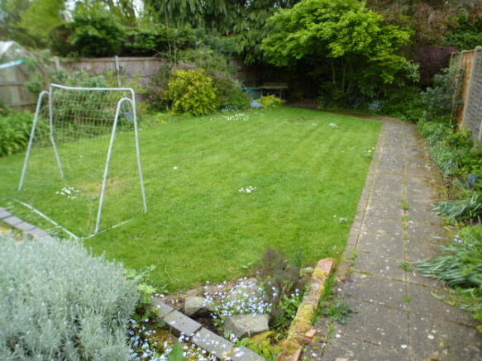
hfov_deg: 71.6
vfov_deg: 56.8
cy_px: 180
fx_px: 334
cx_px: 241
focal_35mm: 24
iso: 100
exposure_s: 1/125
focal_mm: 4.3
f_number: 3.3
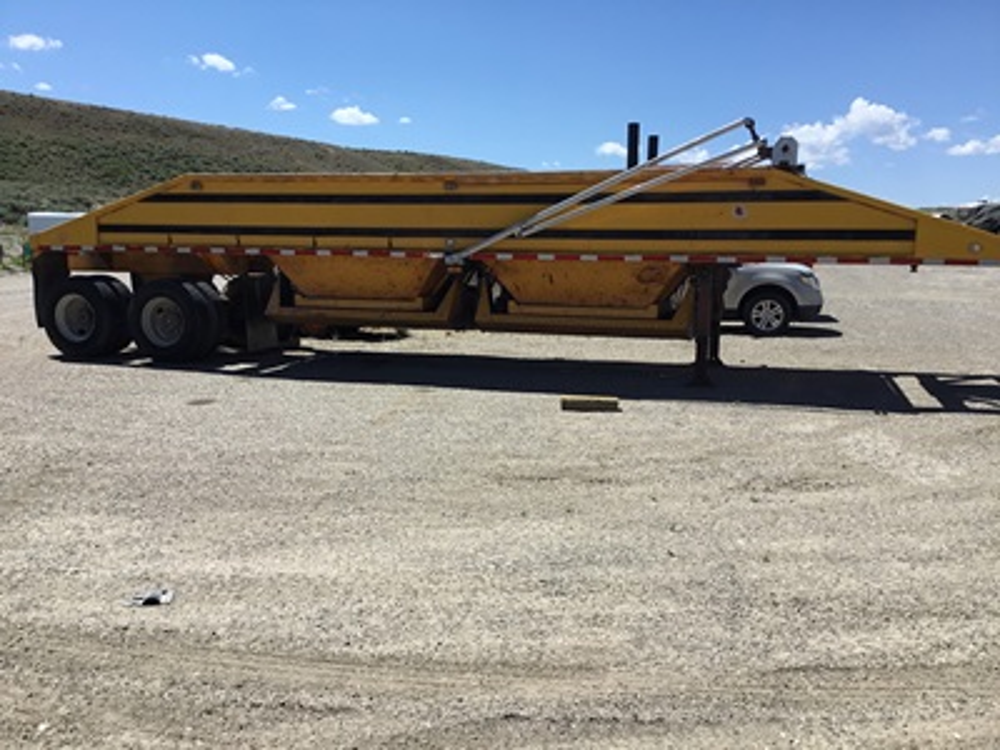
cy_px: 375
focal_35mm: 31
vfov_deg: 45.4
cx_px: 500
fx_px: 896
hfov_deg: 58.4
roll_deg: +0.8
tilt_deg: -8.0
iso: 25
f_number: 2.4
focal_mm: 3.3
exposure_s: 1/1456
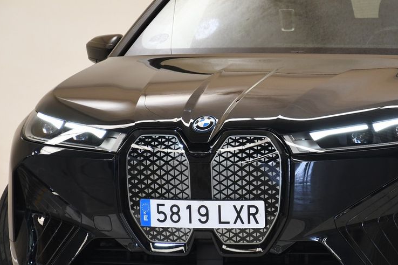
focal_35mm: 231
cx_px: 298
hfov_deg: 8.9
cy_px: 129
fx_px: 2554
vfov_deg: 5.9
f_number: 5.3
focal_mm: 95
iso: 640
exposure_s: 1/40
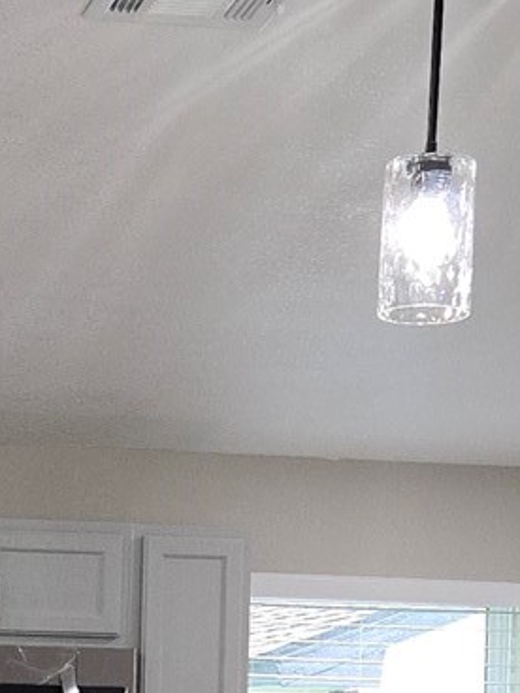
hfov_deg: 11.0
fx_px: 2564
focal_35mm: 128
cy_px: 812
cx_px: -322
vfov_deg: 14.9
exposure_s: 1/60
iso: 100
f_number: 1.8
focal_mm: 5.4
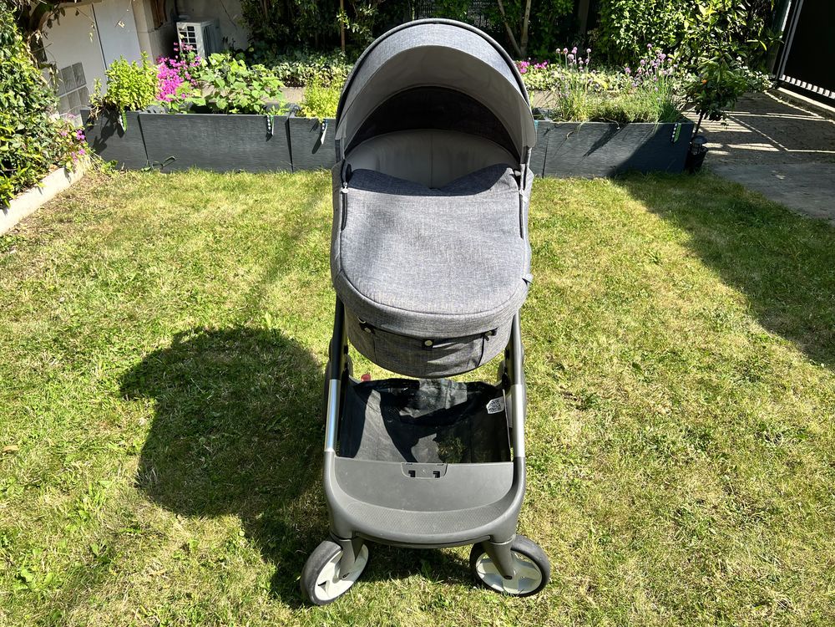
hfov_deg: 67.3
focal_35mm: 26
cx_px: 418
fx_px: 627
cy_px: 314
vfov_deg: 53.1
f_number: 1.5
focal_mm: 5.7
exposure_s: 1/2045
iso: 50
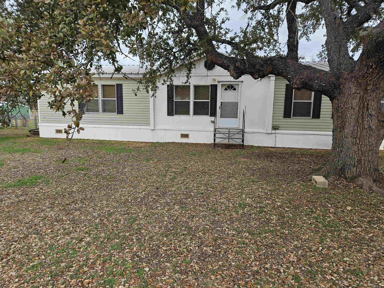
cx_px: 192
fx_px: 255
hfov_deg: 73.9
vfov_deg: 58.9
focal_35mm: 23
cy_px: 144
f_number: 1.8
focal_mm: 5.4
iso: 25
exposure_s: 1/450
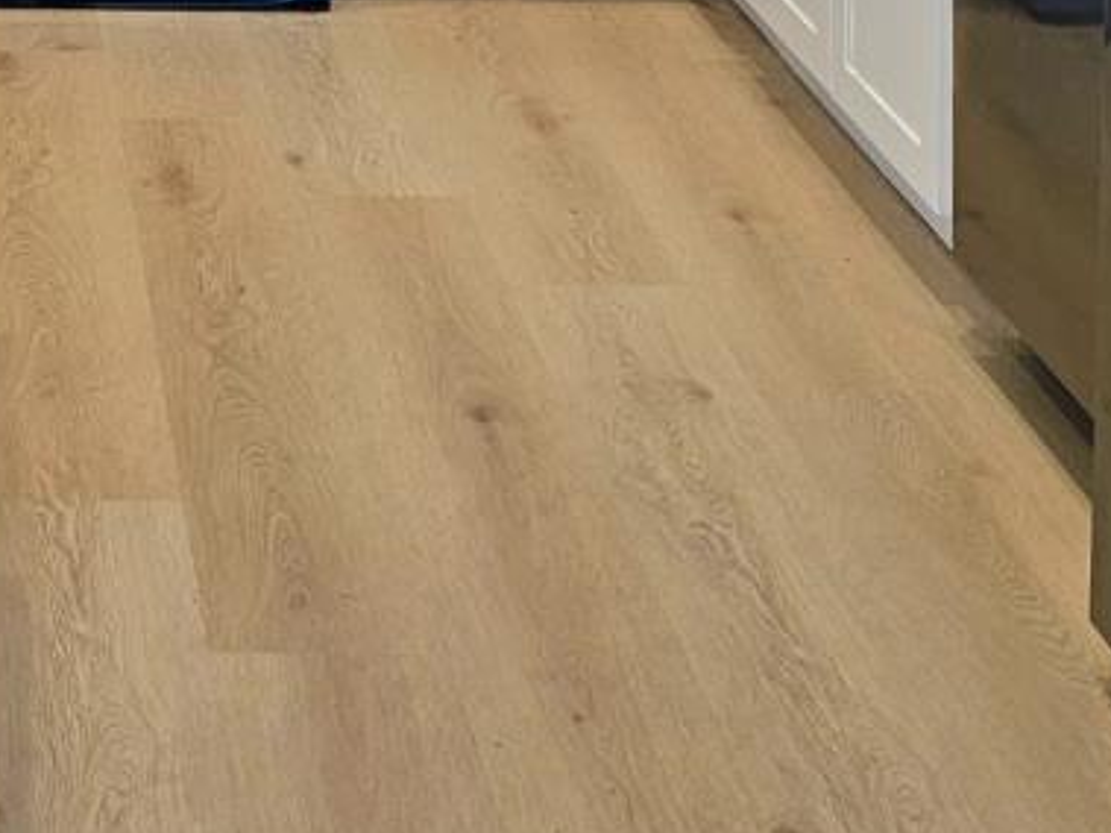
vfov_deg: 14.3
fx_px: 2920
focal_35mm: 91
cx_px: 0
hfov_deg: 20.8
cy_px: -673
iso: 80
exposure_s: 1/120
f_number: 1.7
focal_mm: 6.3
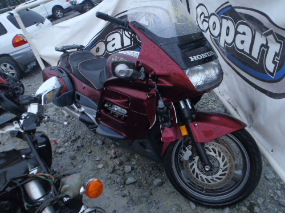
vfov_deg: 49.7
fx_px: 231
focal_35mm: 28
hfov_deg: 63.4
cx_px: 142
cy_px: 106
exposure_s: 1/4
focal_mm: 5
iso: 320
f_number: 3.5
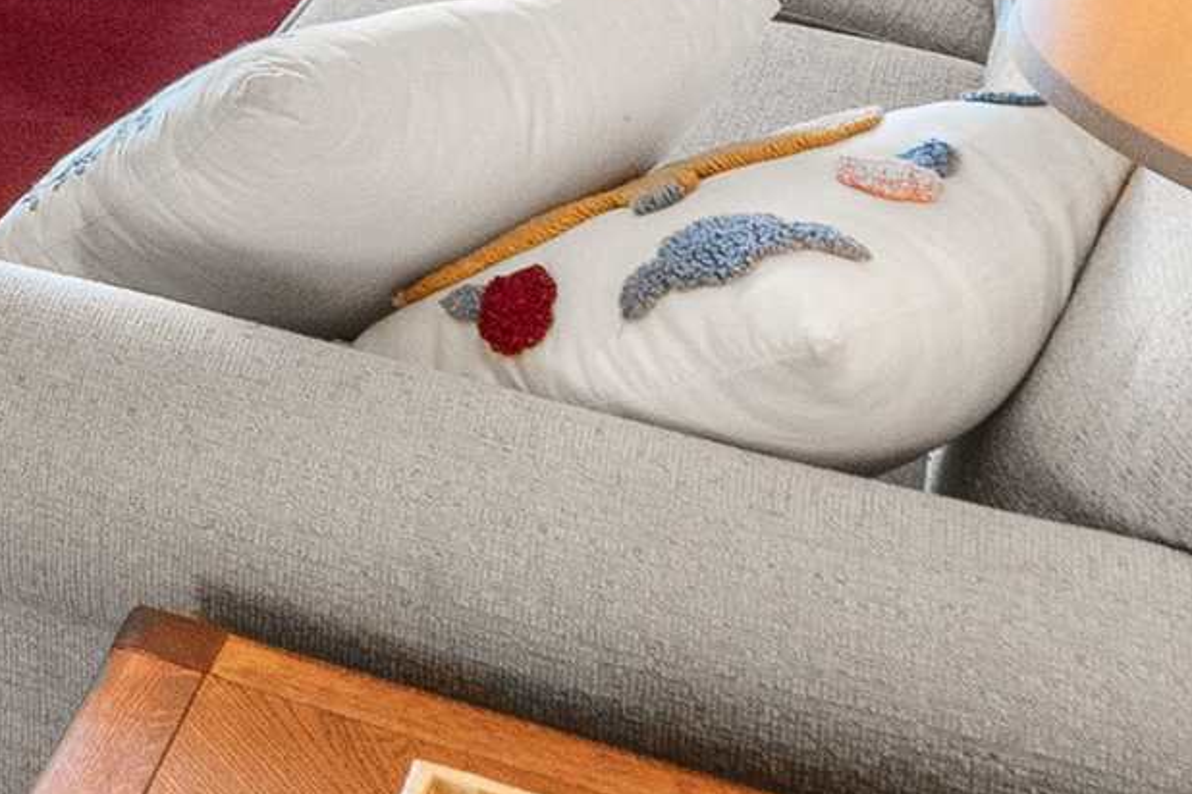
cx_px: -692
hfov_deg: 18.8
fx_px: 3079
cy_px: -709
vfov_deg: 13.1
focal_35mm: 93
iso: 500
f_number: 2.9
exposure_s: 1/60
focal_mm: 9
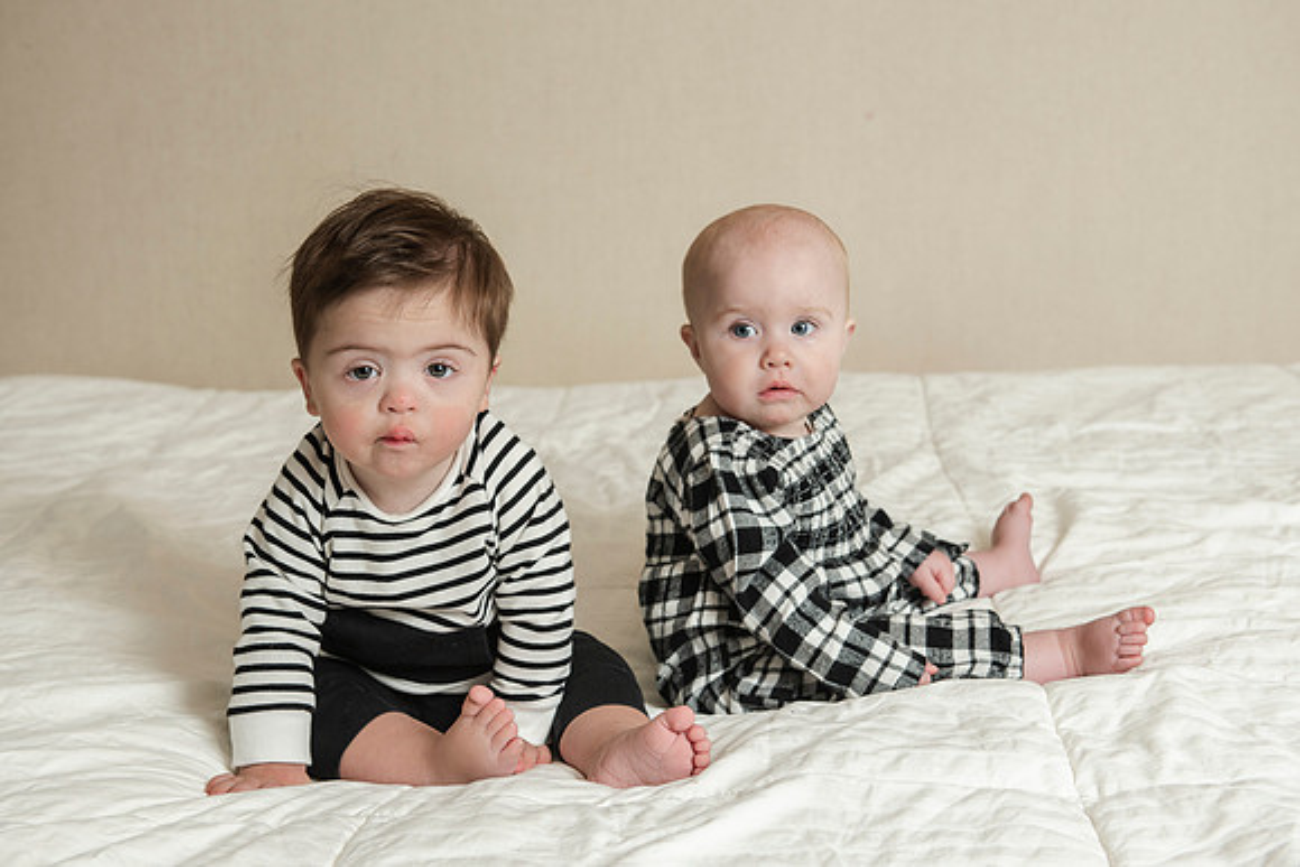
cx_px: 668
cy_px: 405
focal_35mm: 59
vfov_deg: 23.1
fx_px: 2118
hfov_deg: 34.1
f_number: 5.6
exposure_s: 1/200
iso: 400
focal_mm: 55
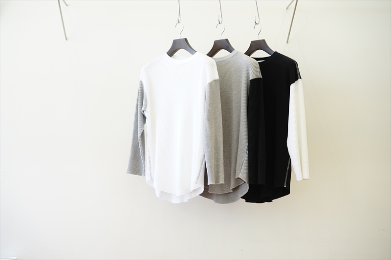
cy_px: 130
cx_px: 196
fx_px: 597
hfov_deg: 36.3
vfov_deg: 24.6
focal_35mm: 55
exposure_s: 1/60
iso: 320
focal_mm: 55
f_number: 4
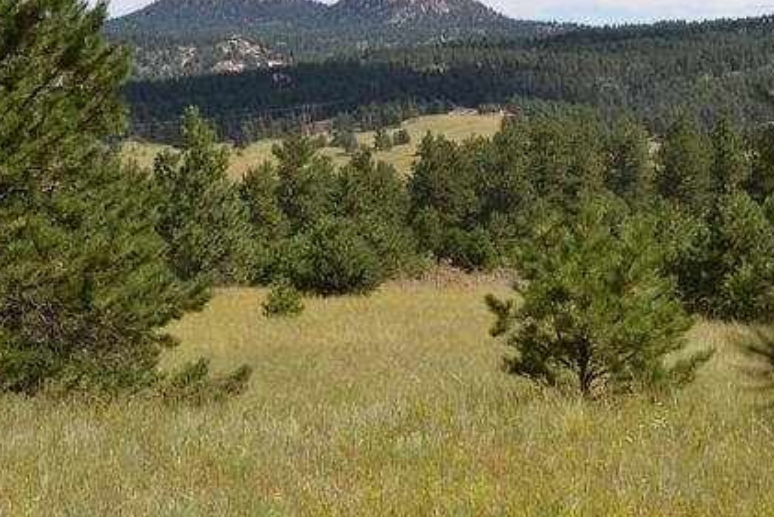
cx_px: 388
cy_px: 144
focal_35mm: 114
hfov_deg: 17.9
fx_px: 2452
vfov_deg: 12.0
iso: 100
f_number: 7.1
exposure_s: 1/200
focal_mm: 50
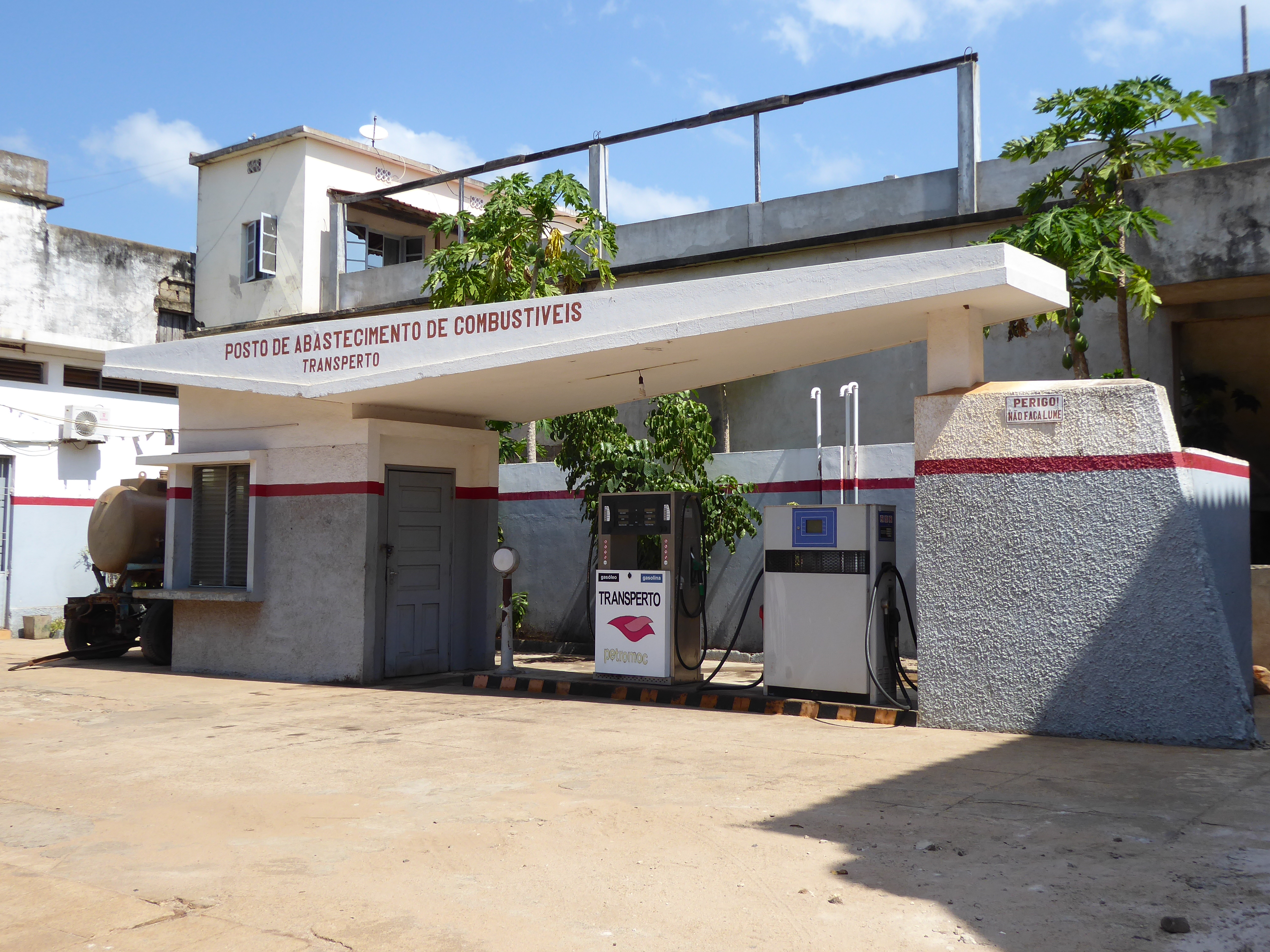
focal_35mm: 36
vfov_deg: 39.7
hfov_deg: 51.4
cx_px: 635
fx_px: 1321
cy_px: 476
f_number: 3.7
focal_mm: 6.3
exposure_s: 1/640
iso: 80
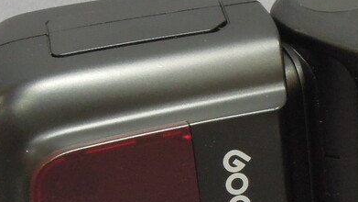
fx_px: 1747
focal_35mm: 184
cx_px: 304
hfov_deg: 11.6
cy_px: 170
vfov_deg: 6.6
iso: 450
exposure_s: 1/15
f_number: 5
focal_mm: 9.9
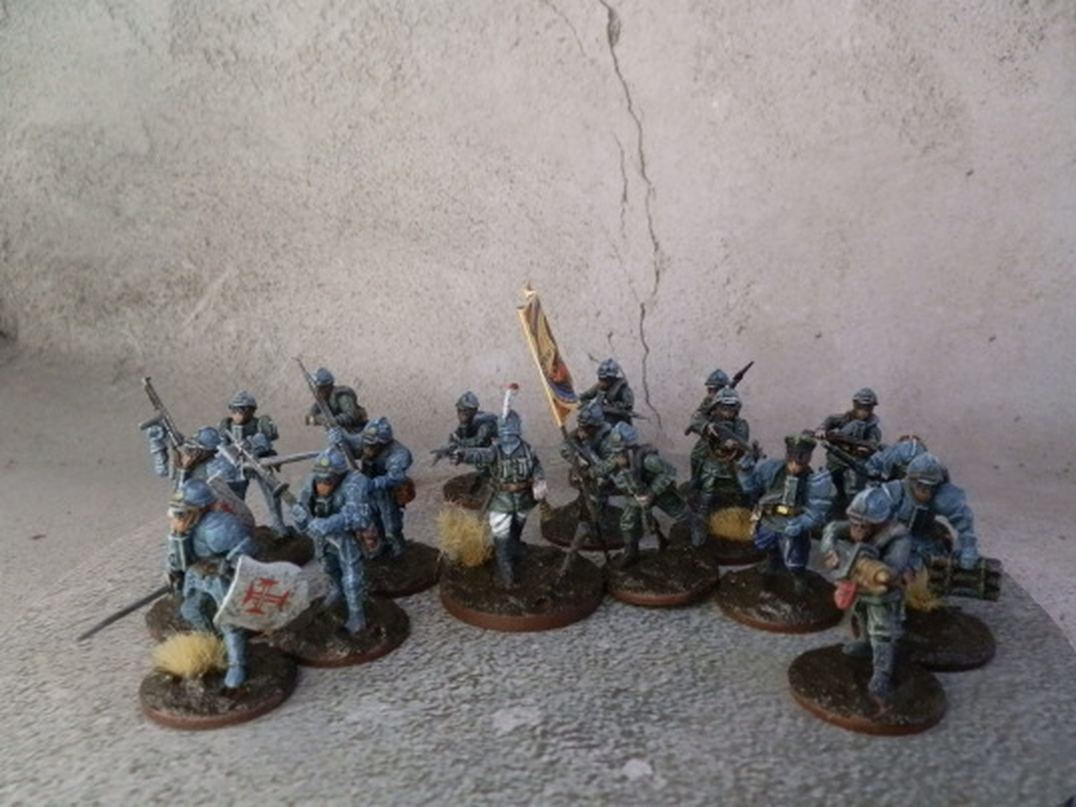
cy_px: 404
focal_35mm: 28
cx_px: 538
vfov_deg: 49.7
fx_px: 870
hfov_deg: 63.4
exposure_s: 1/125
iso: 400
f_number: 3.1
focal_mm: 5
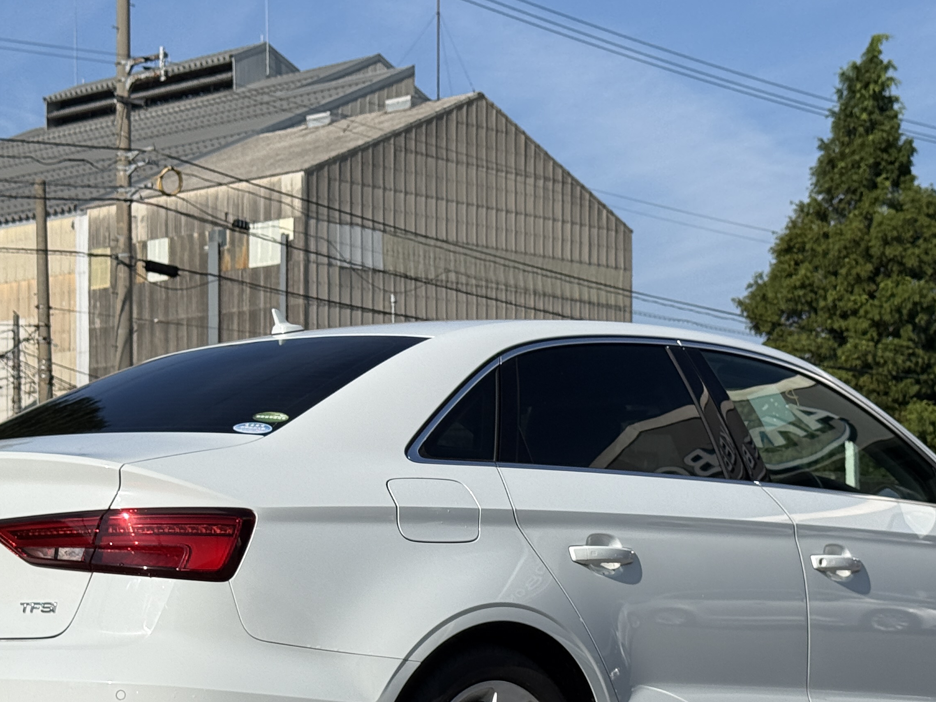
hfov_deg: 23.0
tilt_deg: +2.1
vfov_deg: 17.3
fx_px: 2298
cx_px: 450
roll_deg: +0.6
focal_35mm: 85
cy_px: 528
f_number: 1.78
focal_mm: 6.76
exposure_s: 1/7874
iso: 64
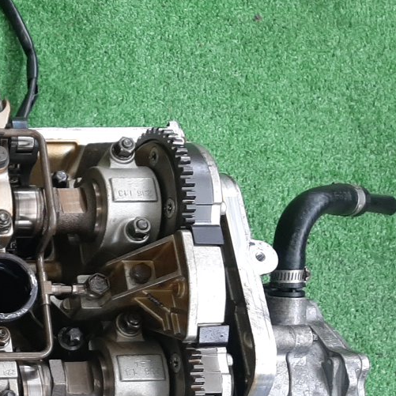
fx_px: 854
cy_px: 324
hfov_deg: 22.6
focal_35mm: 66
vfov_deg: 25.6
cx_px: -154
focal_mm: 3.93
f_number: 1.7
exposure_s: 1/50
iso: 91
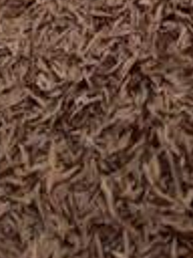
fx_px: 714
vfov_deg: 12.5
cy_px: -452
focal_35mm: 96
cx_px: 135
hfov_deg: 15.4
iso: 100
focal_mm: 1.66
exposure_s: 1/148
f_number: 2.2
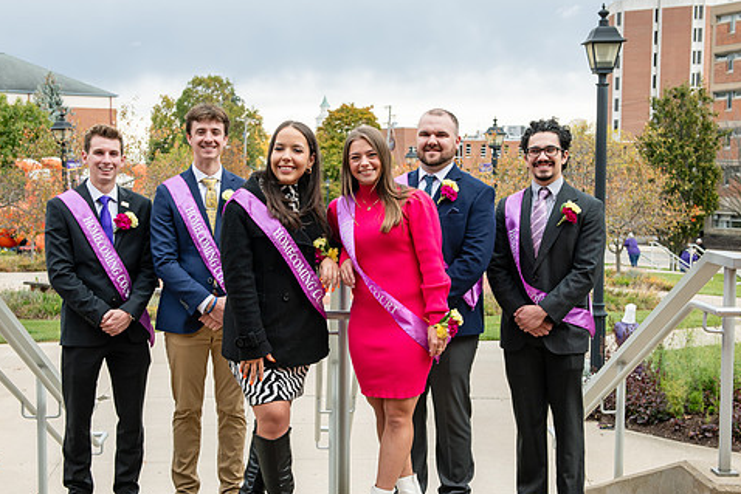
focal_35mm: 53
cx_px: 361
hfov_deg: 37.5
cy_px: 266
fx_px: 1091
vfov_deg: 25.5
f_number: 5.6
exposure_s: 1/320
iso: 200
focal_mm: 42
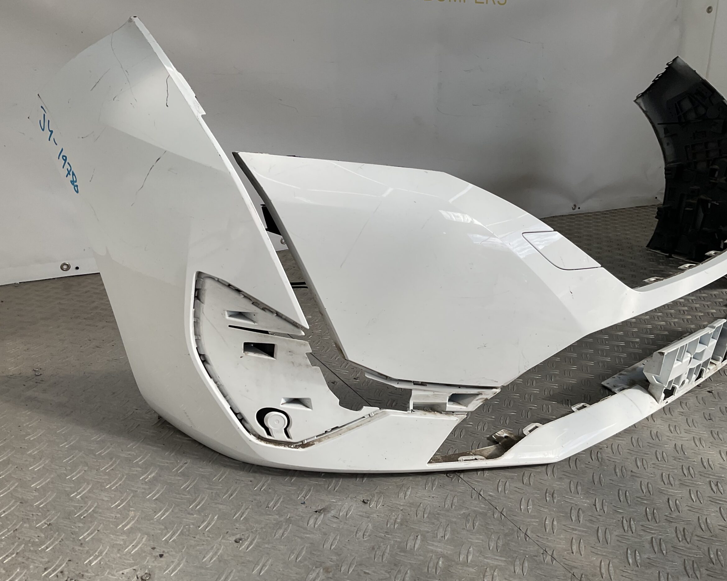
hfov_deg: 57.2
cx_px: 363
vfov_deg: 47.1
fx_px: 667
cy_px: 296
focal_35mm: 31
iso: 16
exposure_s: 1/929
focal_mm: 3
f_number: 1.8
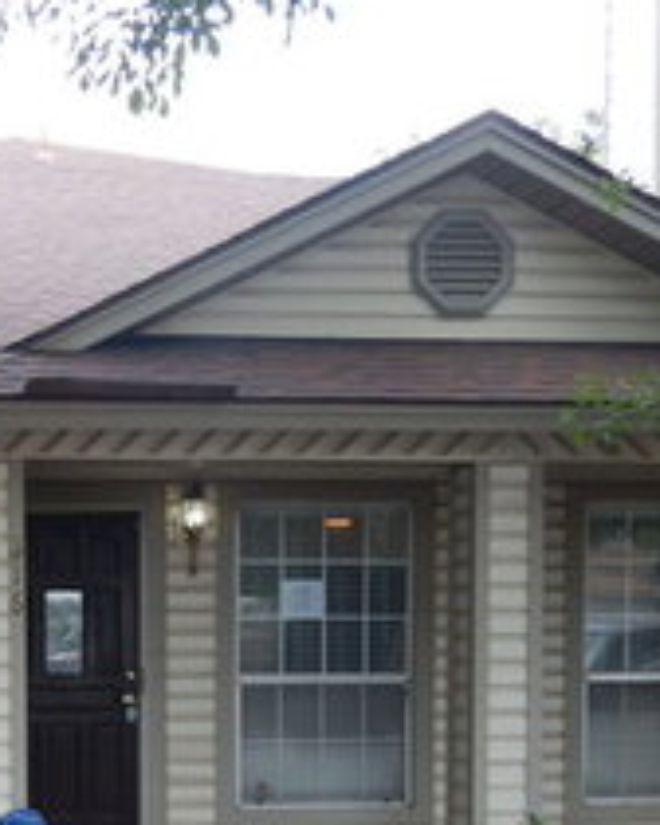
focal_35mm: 57
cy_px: 699
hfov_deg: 25.4
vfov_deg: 31.8
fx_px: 1392
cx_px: 8
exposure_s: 1/250
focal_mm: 4.3
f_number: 2.8
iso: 125
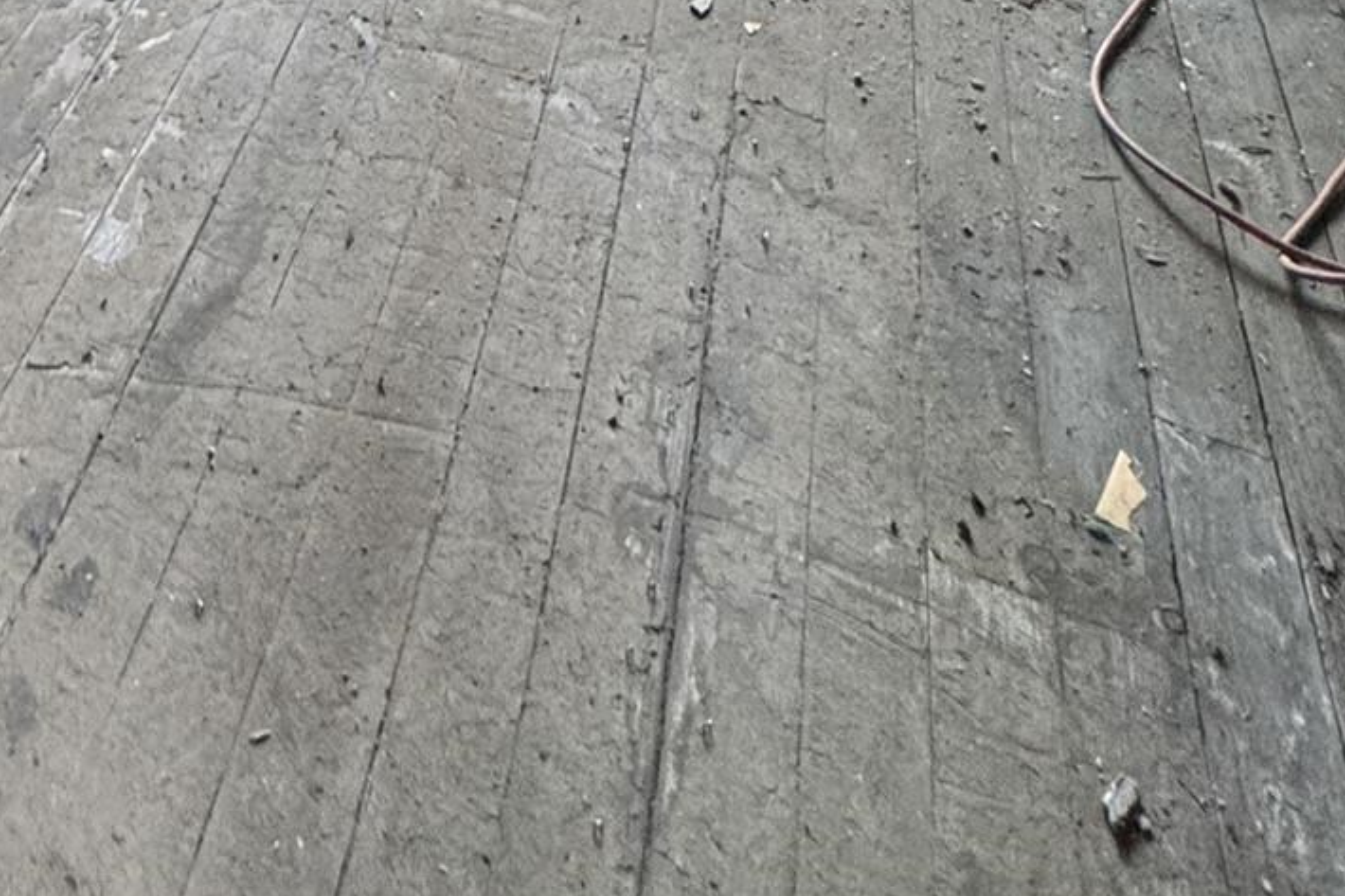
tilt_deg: -15.0
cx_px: 203
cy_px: -811
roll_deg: -1.1
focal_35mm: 42
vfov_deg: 20.1
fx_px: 1569
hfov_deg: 43.4
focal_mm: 2.22
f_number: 2.2
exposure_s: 1/98
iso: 320
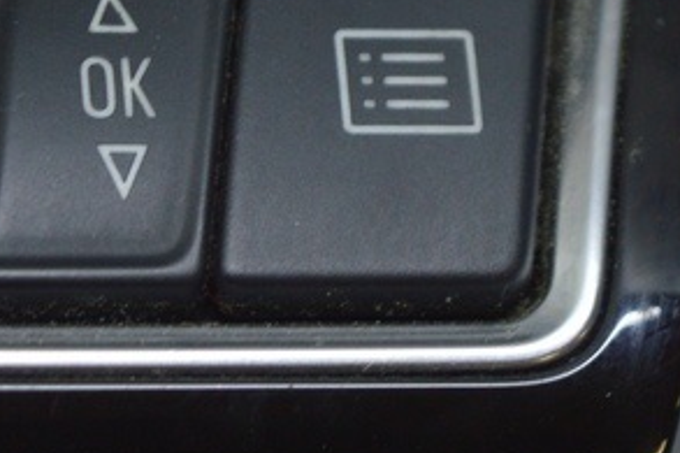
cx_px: 37
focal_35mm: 289
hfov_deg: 7.1
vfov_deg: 4.7
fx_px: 5451
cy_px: -27
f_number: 5.6
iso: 400
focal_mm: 55
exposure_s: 1/40
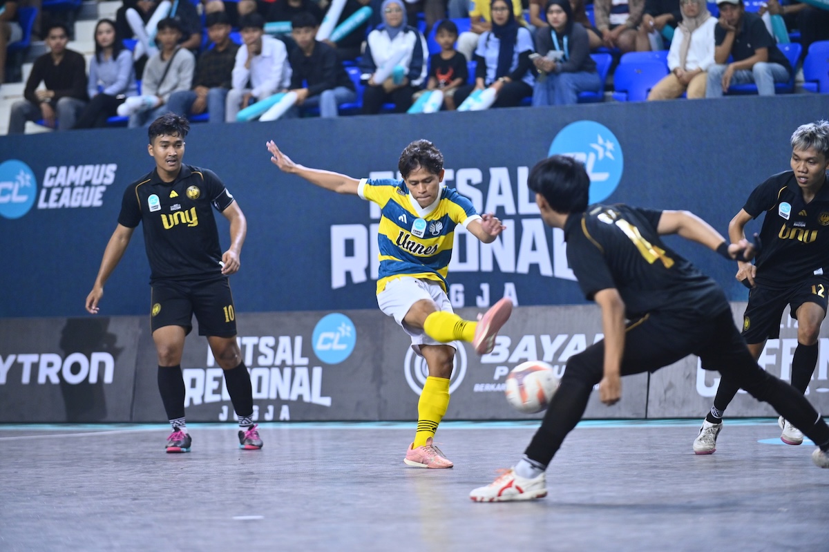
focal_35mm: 170
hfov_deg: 12.1
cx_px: 414
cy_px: 276
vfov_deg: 8.1
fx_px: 3913
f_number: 2.8
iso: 2500
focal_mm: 170
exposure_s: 1/500
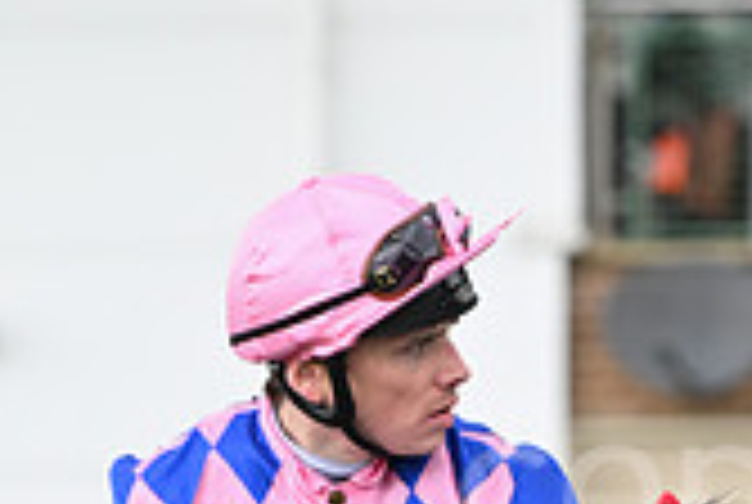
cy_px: 776
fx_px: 14502
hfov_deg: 3.0
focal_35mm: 693
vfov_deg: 2.0
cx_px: 1049
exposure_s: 1/500
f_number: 5.6
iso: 500
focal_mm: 200
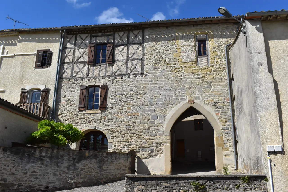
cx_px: 144
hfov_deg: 57.2
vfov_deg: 40.0
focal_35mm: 33
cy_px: 96
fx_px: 264
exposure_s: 1/2500
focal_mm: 22
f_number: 9
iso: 800
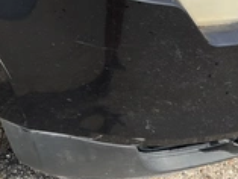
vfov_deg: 18.8
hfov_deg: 26.2
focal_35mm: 74
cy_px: -41
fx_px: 509
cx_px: 91
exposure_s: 1/1195
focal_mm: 3
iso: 25
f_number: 1.8
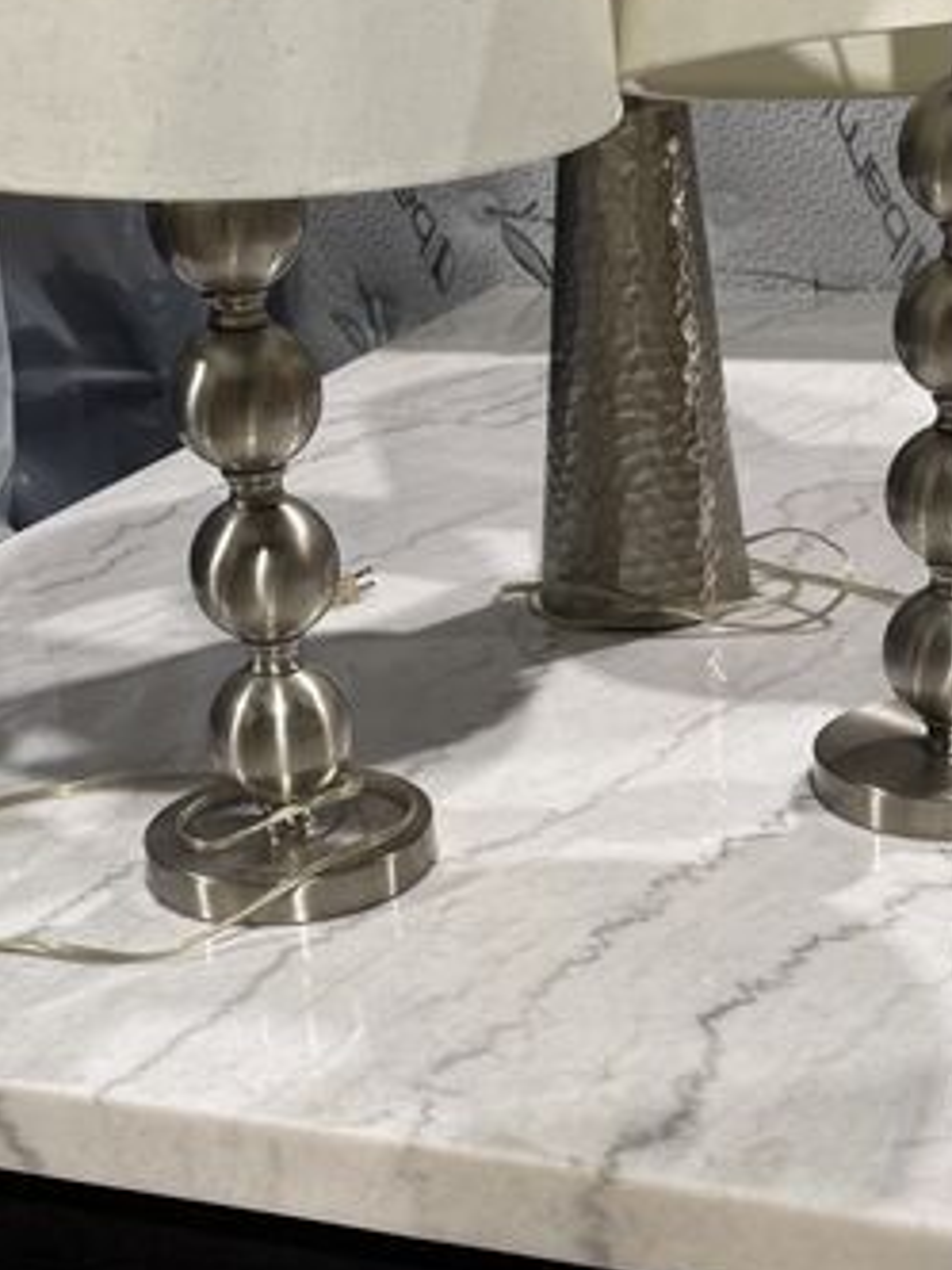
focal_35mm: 65
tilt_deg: -21.2
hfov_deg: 22.6
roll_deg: +5.0
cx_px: 549
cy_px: 624
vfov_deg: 29.8
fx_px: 2383
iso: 125
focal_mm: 6.76
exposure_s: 1/60
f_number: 1.78
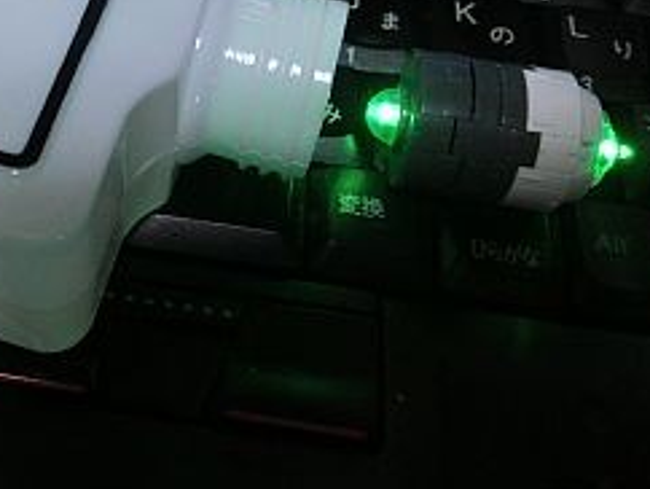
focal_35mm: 52
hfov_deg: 35.1
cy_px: 48
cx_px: 91
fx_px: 977
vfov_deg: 27.1
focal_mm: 5
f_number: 3
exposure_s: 1/60
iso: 400
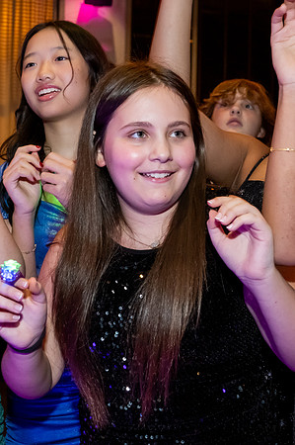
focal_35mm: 58
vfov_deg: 34.4
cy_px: 206
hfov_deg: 23.1
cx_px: 86
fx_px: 716
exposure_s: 1/60
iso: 3200
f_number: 4
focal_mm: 24.2
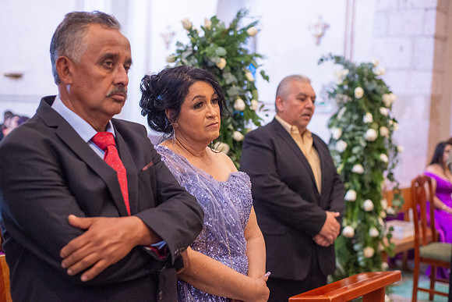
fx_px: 628
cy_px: 151
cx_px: 226
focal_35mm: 50
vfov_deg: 27.0
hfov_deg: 39.6
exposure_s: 1/125
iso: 2500
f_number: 2.8
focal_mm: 50
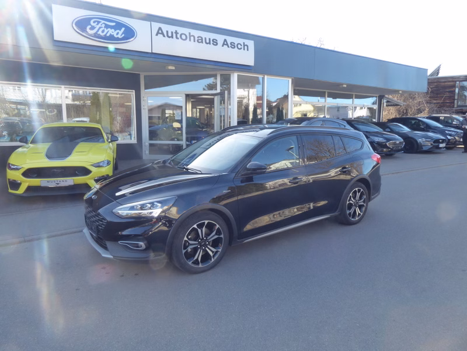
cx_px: 234
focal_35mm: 24
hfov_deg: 71.6
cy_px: 176
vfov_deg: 56.8
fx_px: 324
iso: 125
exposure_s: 1/50
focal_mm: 4.3
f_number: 5.6
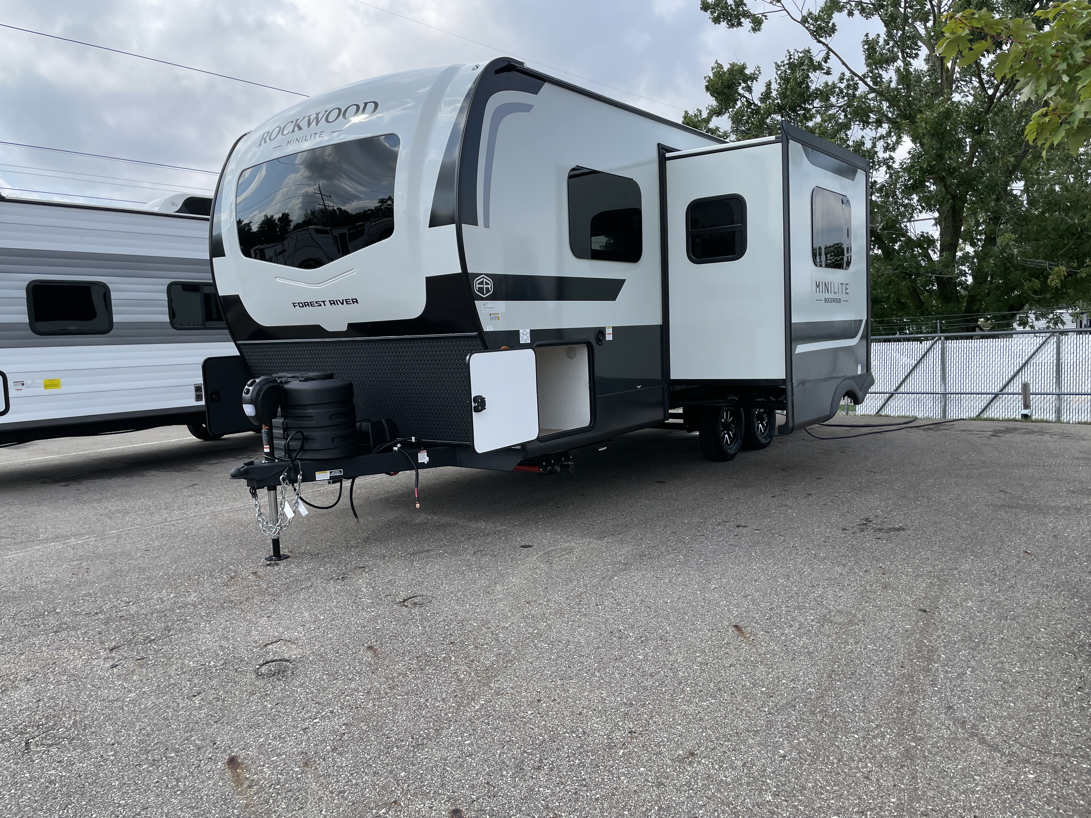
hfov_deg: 67.3
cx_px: 546
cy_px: 409
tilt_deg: -3.2
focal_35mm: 26
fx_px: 819
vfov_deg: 53.1
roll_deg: +3.4
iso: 32
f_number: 1.6
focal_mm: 4.2
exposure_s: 1/1689
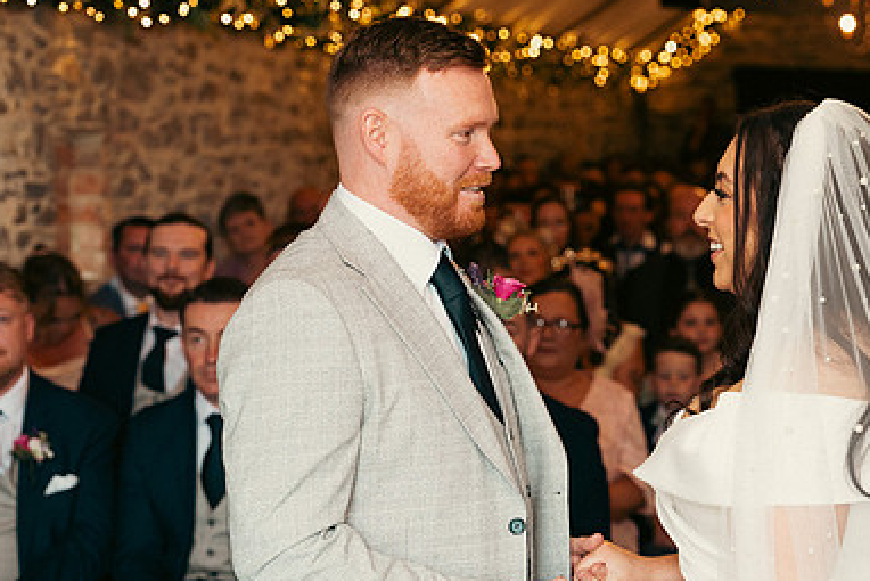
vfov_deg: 15.0
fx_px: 2200
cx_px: 631
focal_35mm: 91
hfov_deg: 22.2
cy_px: 357
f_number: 3.5
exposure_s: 1/160
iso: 800
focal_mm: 60
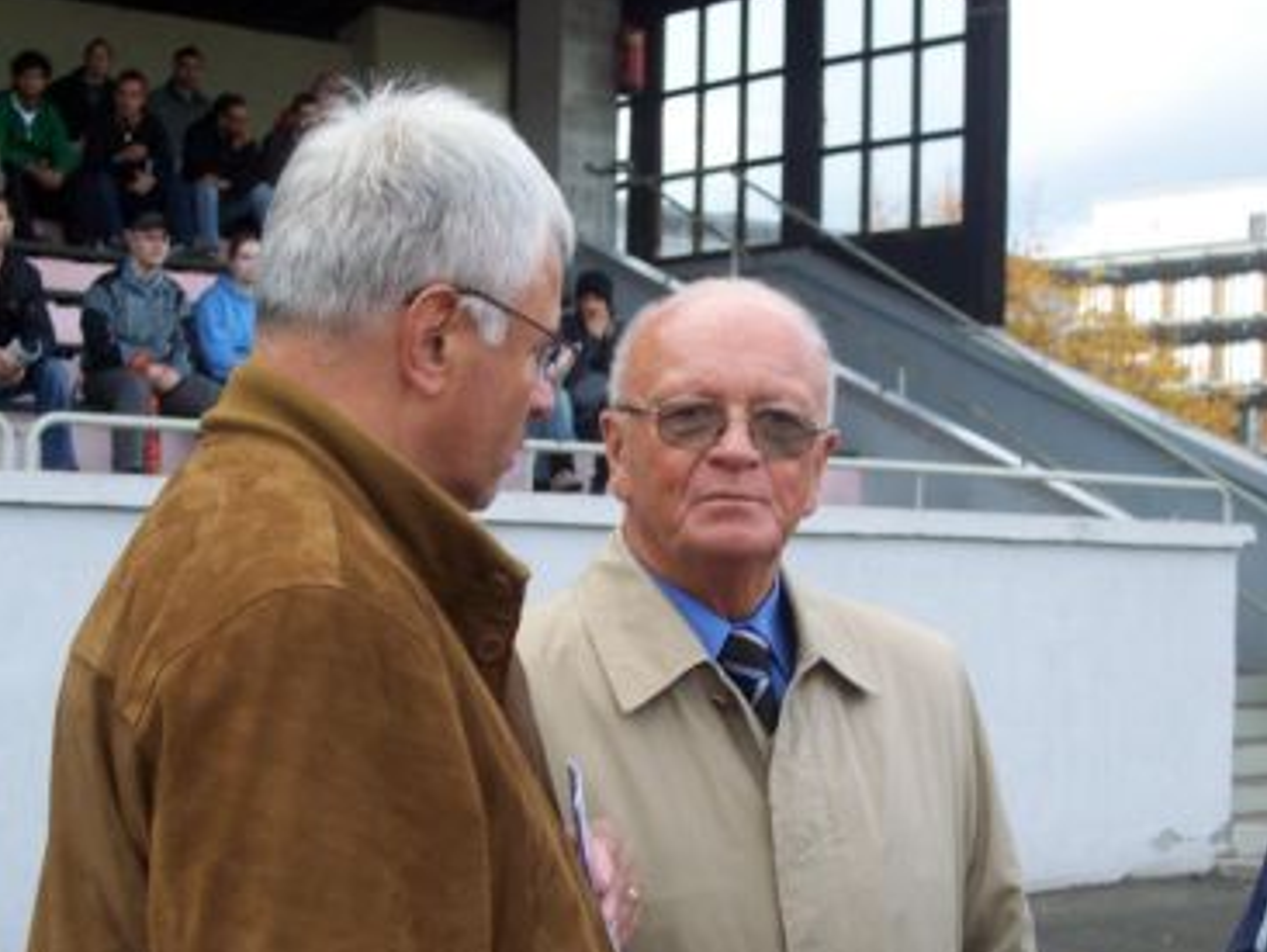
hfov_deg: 27.4
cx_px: 578
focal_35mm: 71
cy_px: 499
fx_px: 2600
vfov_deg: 20.7
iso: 100
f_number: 4
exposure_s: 1/90
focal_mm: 13.3
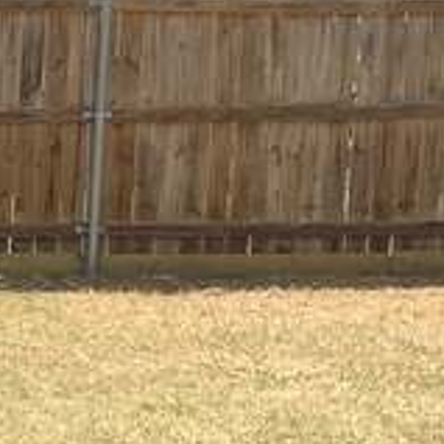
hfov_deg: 14.3
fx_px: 1495
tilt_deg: -8.1
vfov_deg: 16.9
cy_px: 257
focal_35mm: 103
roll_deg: -0.8
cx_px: -424
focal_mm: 3
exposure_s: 1/2959
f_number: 1.8
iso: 16
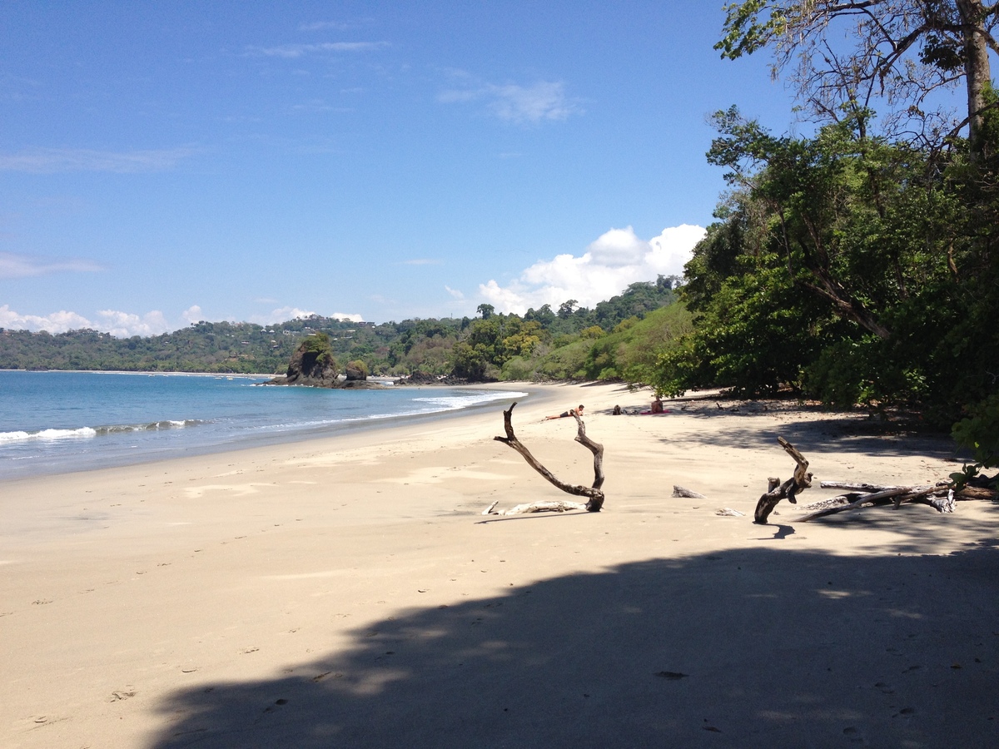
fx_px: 1010
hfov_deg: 52.6
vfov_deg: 40.7
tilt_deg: -3.4
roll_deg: -0.3
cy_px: 374
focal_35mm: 35
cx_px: 500
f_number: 2.4
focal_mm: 4.28
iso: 50
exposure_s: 1/1842
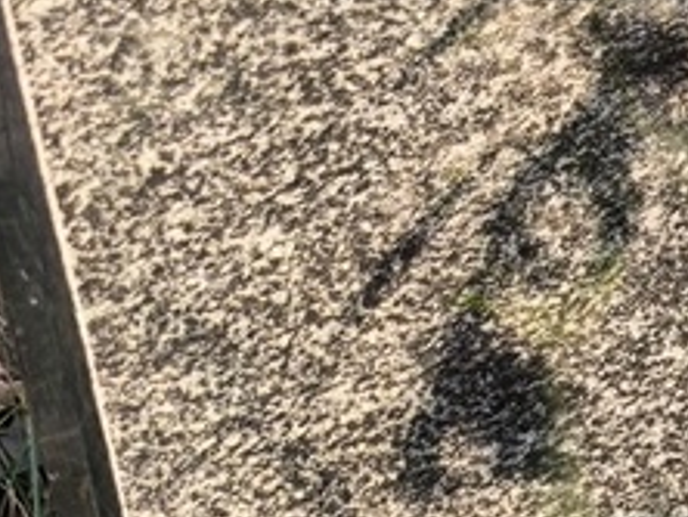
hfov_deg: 10.7
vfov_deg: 8.1
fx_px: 3581
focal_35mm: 180
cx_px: 910
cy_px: 820
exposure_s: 1/249
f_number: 1.7
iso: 50
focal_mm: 4.71
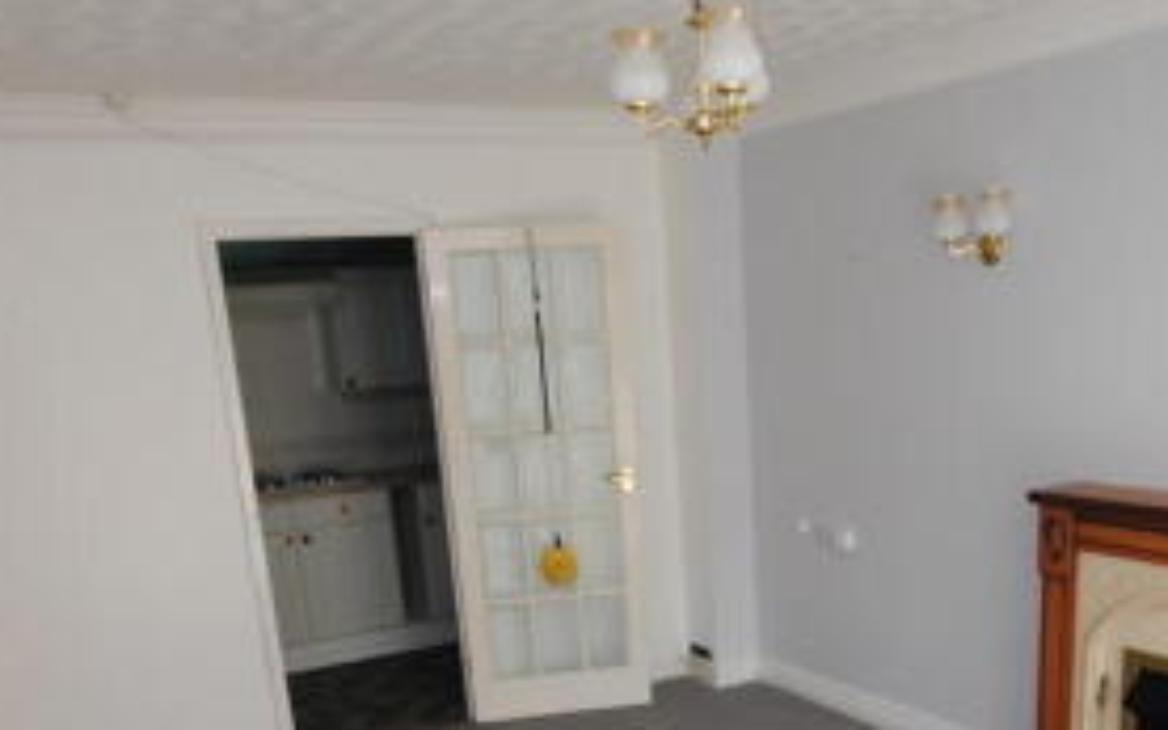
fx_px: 1146
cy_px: 677
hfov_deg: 53.8
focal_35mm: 36
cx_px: 668
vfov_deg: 33.2
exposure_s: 1/80
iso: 200
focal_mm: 10
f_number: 4.5
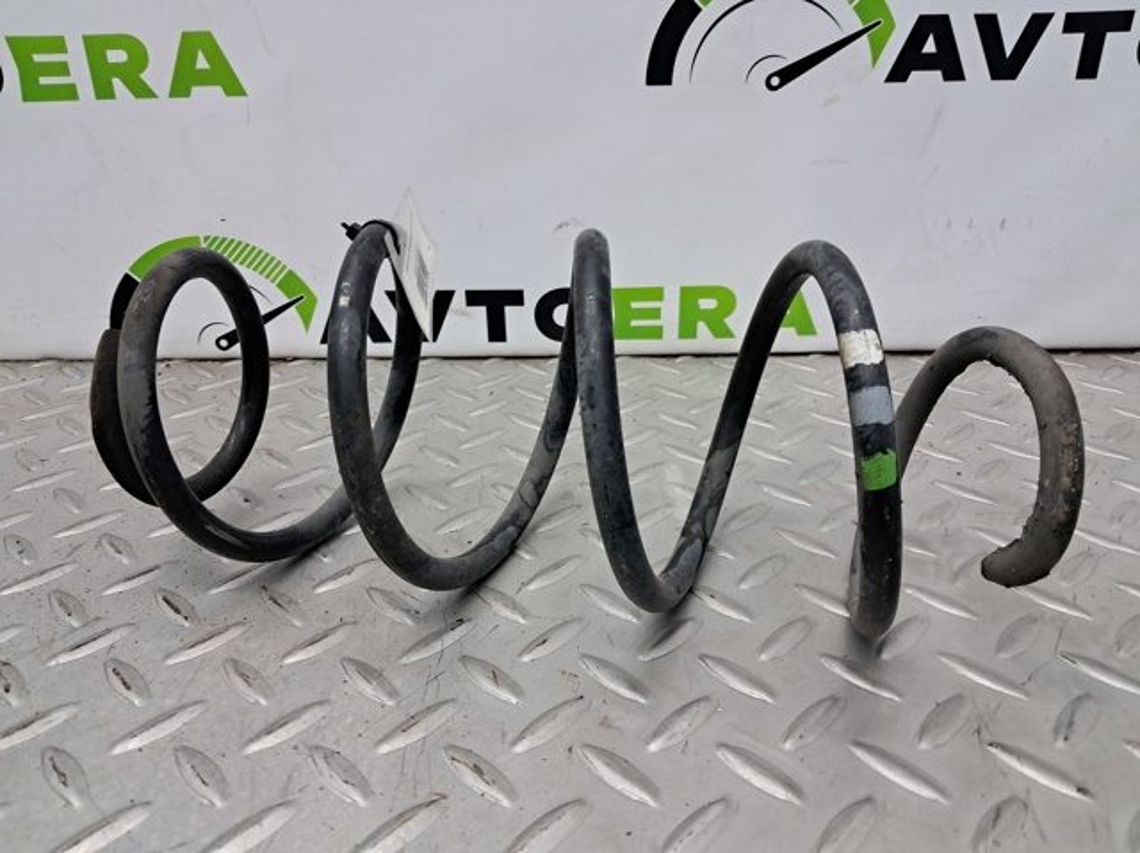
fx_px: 889
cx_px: 570
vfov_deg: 51.3
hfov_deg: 65.4
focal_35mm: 27
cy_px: 426
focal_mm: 4
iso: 125
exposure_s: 1/60
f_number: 1.8
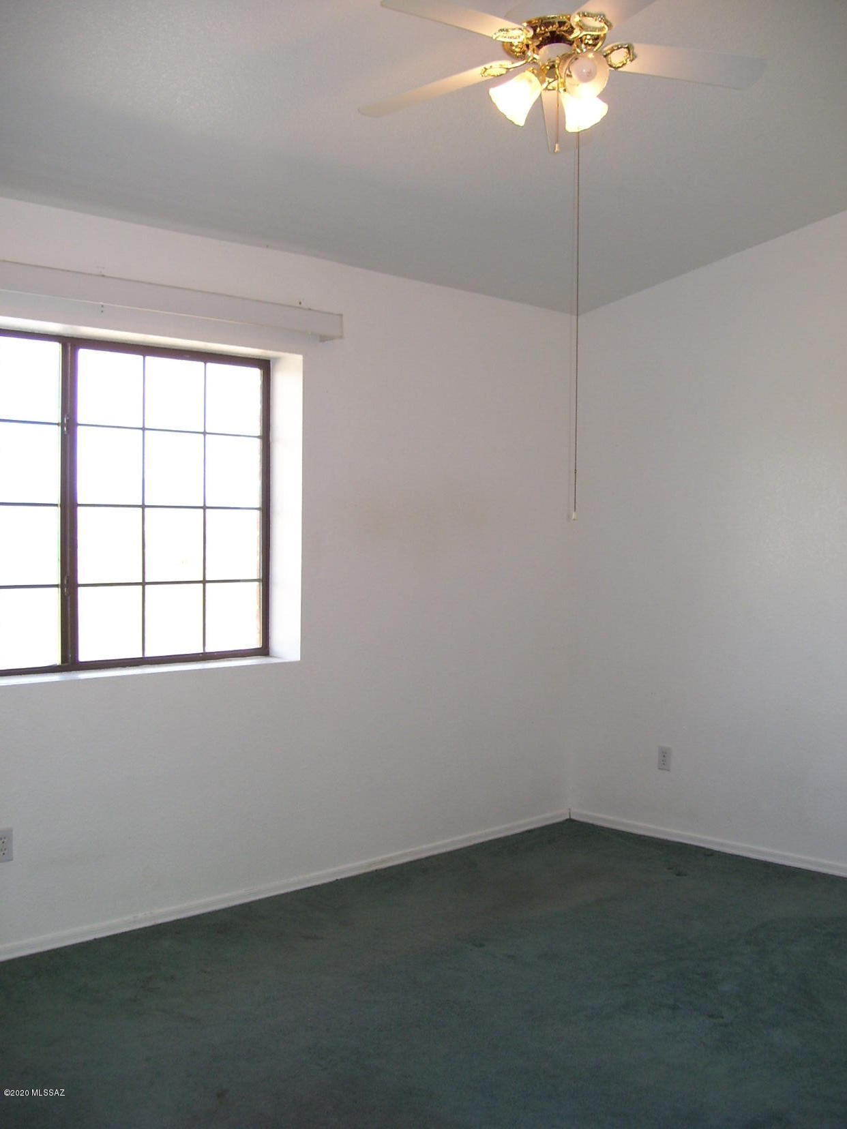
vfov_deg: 51.4
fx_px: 1174
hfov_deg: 39.7
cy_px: 564
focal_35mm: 36
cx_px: 424
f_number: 2.7
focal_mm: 6
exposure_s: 1/60
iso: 80
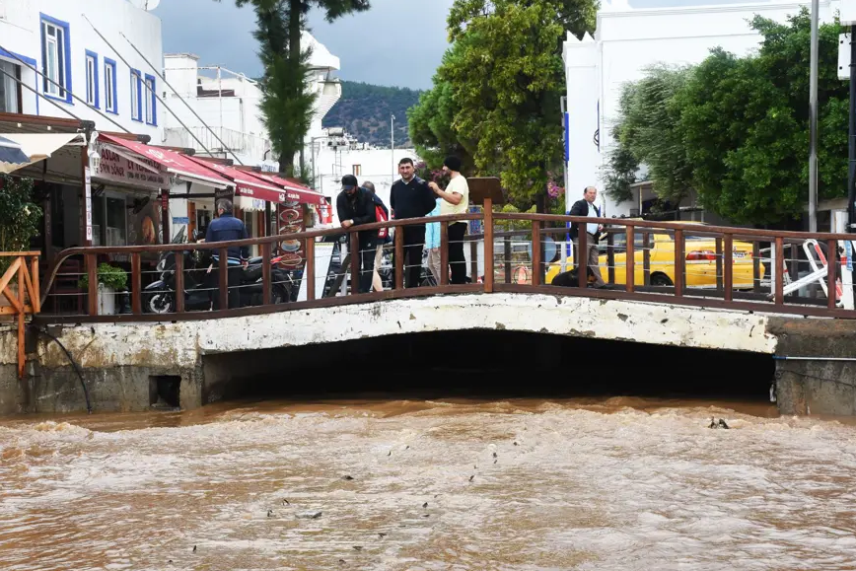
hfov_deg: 26.6
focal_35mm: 76
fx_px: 1807
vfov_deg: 18.0
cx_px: 433
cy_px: 286
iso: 400
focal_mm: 50
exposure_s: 1/400
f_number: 10
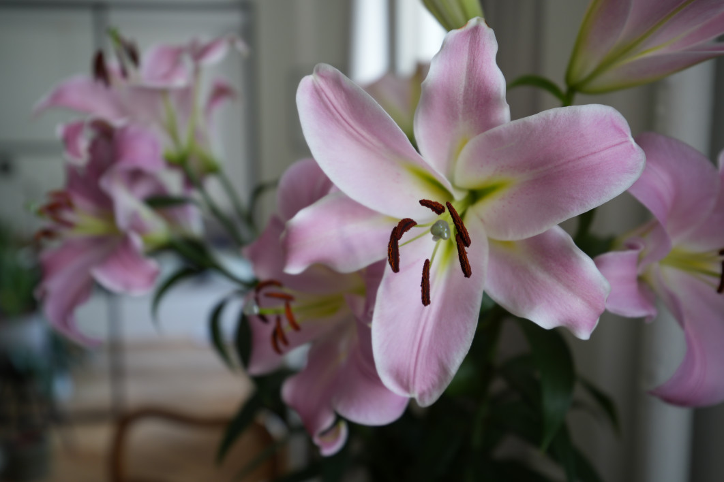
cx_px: 362
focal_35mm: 30
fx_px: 603
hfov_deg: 61.9
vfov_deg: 43.6
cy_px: 241
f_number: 2.8
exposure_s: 1/30
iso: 160
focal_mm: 30
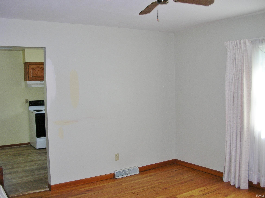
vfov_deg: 39.6
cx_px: 132
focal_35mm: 36
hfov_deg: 51.4
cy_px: 99
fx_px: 275
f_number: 2.7
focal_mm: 6
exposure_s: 1/60.1
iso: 50
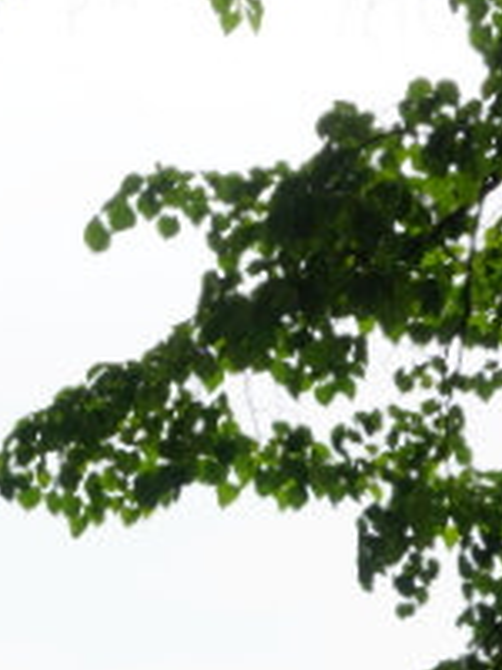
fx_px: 3268
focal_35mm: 169
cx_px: -144
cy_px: 982
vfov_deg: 11.3
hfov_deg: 8.7
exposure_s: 1/80
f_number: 13
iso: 100
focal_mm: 26
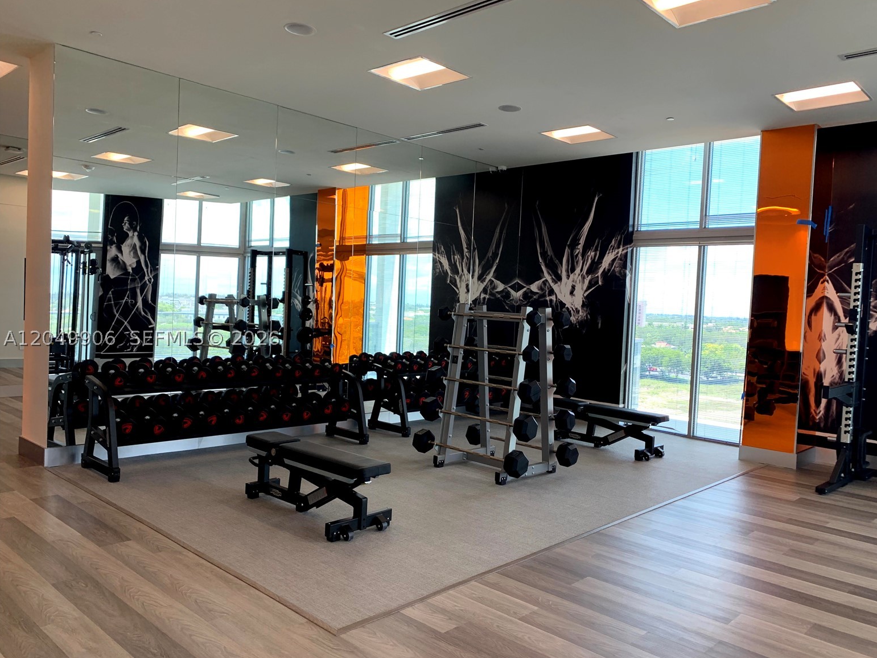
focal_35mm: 27
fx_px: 684
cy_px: 338
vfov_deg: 51.4
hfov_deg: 65.3
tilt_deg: -3.5
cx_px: 454
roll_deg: -1.2
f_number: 1.8
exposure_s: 1/122
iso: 25
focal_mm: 4.25
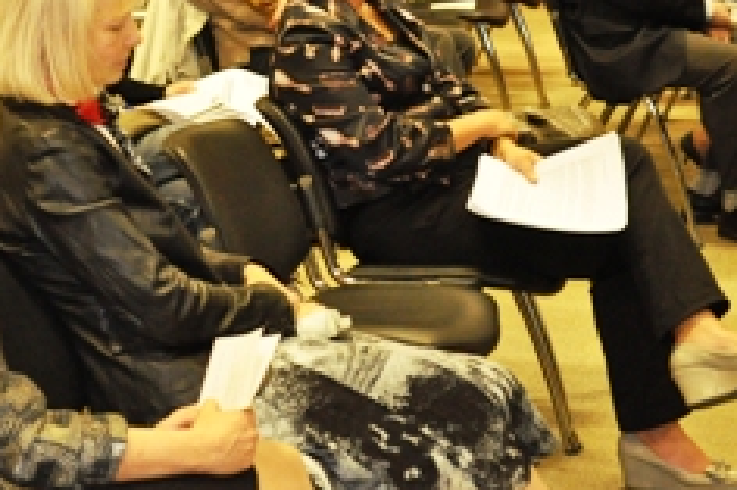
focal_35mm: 150
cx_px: 201
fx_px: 3067
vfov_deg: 9.1
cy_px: 70
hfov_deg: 13.7
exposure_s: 1/80
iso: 3200
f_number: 5.6
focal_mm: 55
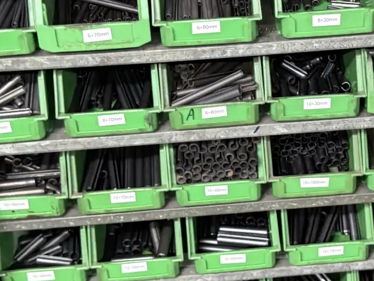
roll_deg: +1.0
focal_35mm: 76
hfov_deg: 25.5
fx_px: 821
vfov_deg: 19.2
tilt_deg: -29.5
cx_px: 260
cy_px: 63
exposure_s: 1/33
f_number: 1.78
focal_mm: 6.76
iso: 640
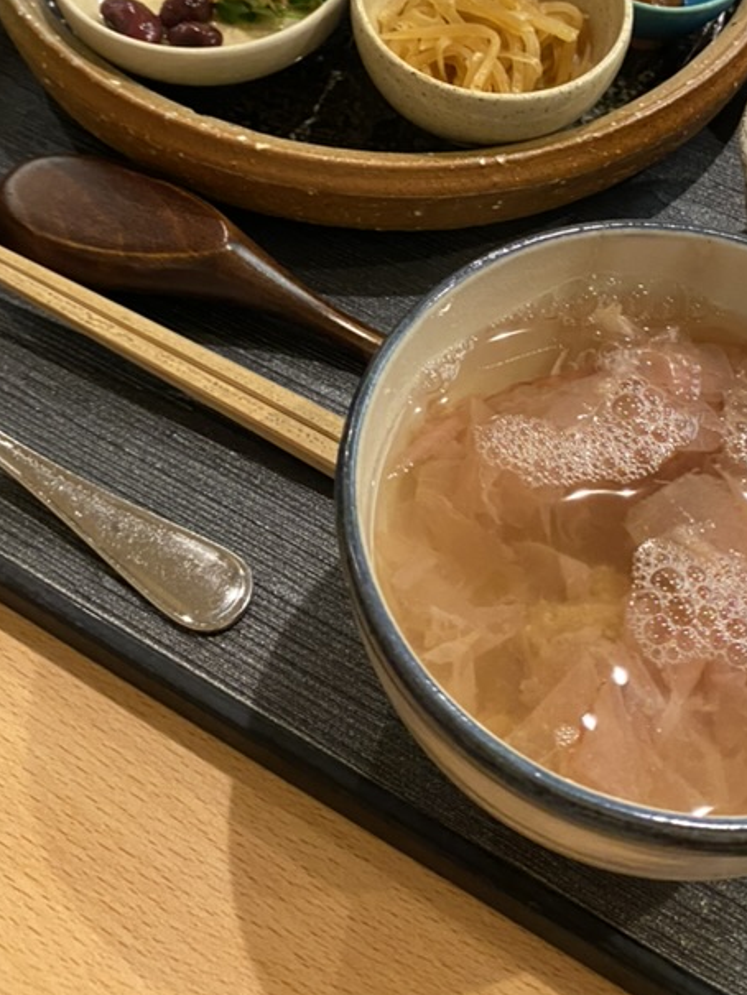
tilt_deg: -48.0
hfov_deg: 32.7
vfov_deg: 41.2
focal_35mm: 44
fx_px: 1266
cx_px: 466
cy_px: 204
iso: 400
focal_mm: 4.25
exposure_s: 1/60
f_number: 1.8
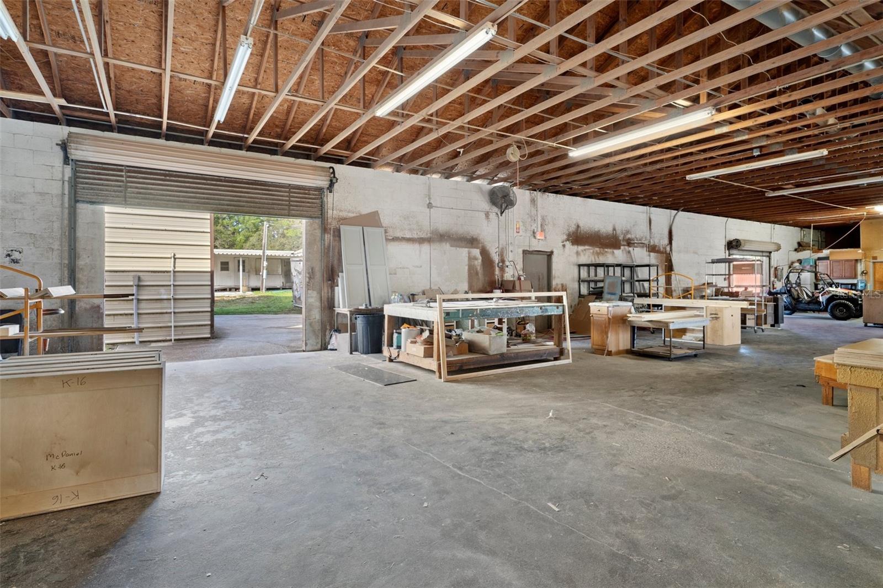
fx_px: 441
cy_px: 294
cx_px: 442
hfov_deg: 90.0
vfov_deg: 67.4
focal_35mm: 18
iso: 640
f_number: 8
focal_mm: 18
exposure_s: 1/1.67
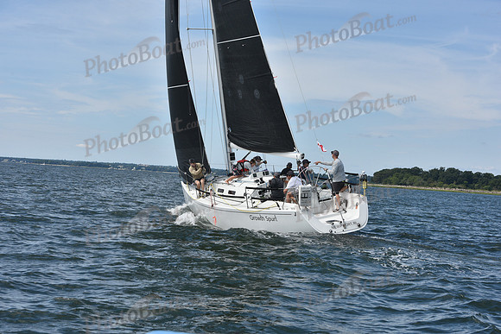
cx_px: 250
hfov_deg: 28.8
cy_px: 167
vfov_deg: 19.5
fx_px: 974
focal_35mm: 70
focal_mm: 70
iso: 320
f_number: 9
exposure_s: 1/1000
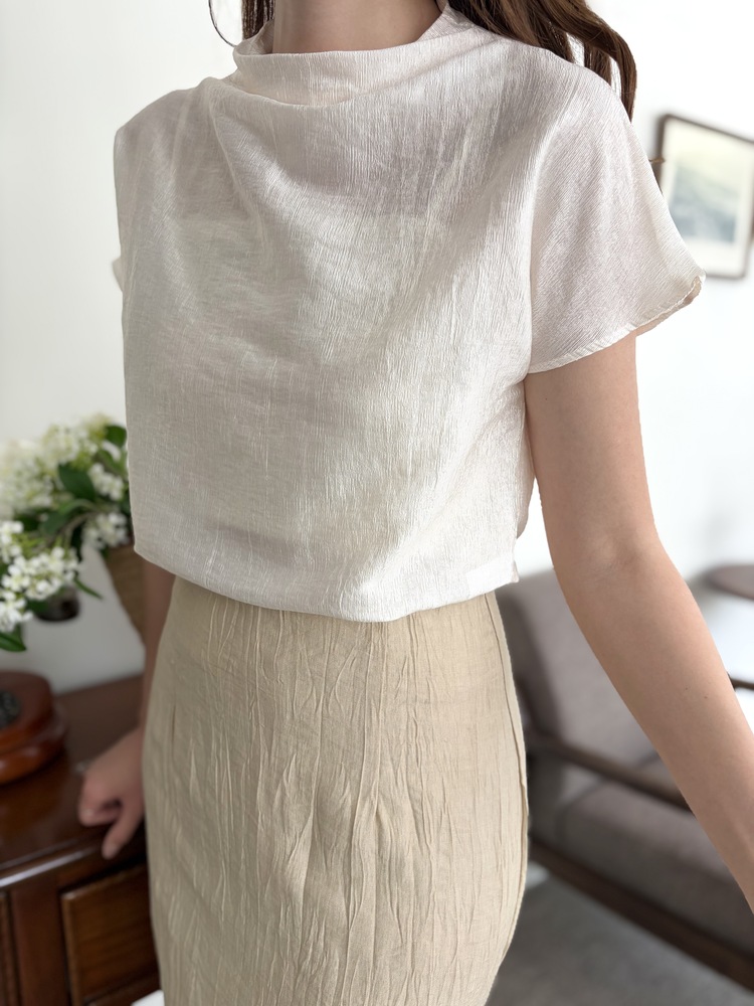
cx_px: 377
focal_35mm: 26
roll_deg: -0.7
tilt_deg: -11.0
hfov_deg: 53.1
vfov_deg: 67.3
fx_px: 755
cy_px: 503
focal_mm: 5.96
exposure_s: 1/122
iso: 64
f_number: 1.6
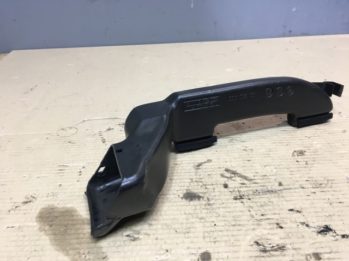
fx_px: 292
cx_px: 174
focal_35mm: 29
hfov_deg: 61.7
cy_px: 130
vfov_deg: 48.2
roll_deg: +1.2
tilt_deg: -31.6
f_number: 2.2
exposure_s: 1/33
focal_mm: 4.15
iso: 80
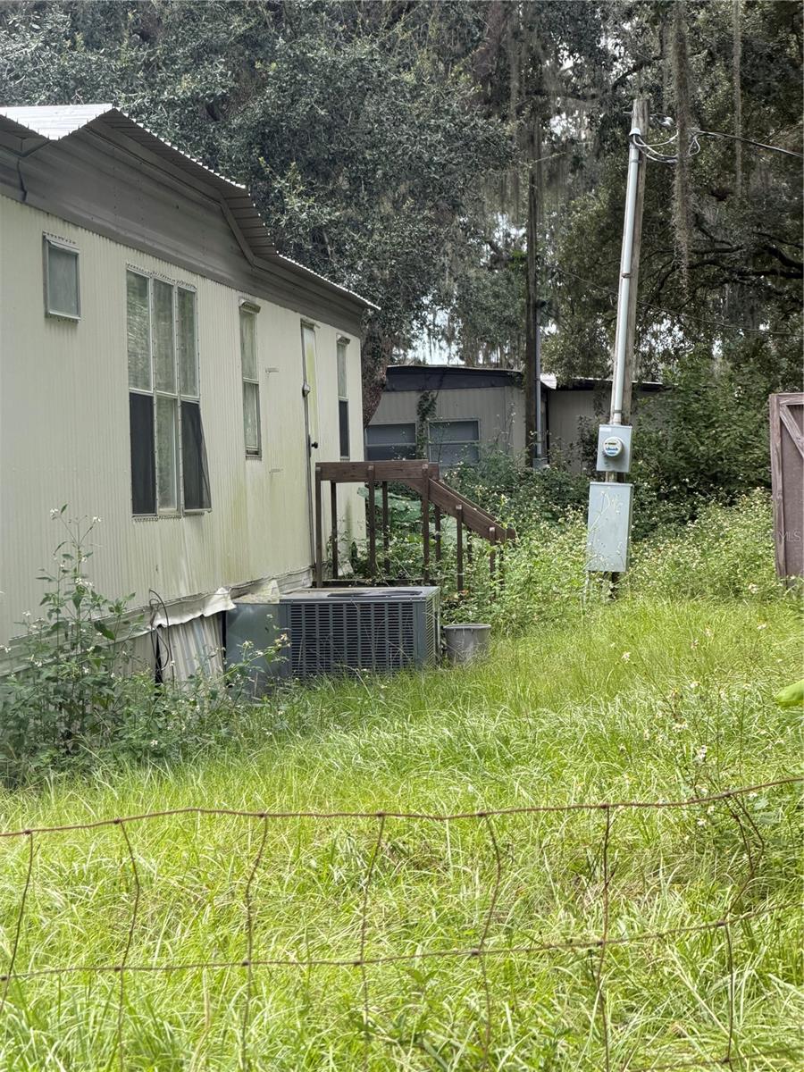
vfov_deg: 19.6
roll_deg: +1.5
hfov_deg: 14.8
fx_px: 3097
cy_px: 536
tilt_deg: -0.7
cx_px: 402
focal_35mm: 100
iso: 50
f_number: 2.8
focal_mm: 16.89
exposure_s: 1/307
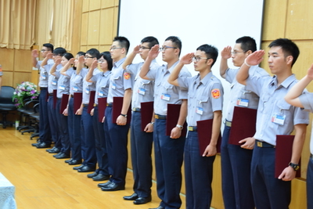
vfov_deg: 20.6
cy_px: 104
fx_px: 574
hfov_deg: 30.5
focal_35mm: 66
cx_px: 156
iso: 1400
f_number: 4.5
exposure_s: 1/80
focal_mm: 44
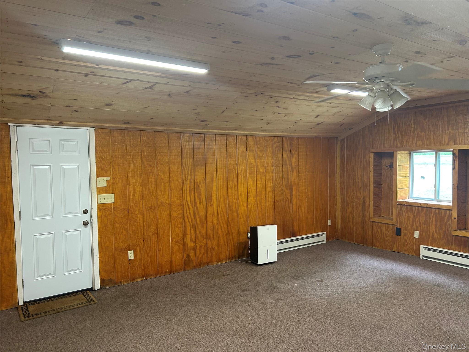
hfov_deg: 67.3
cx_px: 234
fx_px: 352
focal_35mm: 26
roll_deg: +1.0
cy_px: 176
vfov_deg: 53.1
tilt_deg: -2.9
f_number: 1.5
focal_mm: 5.7
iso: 160
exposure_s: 1/60
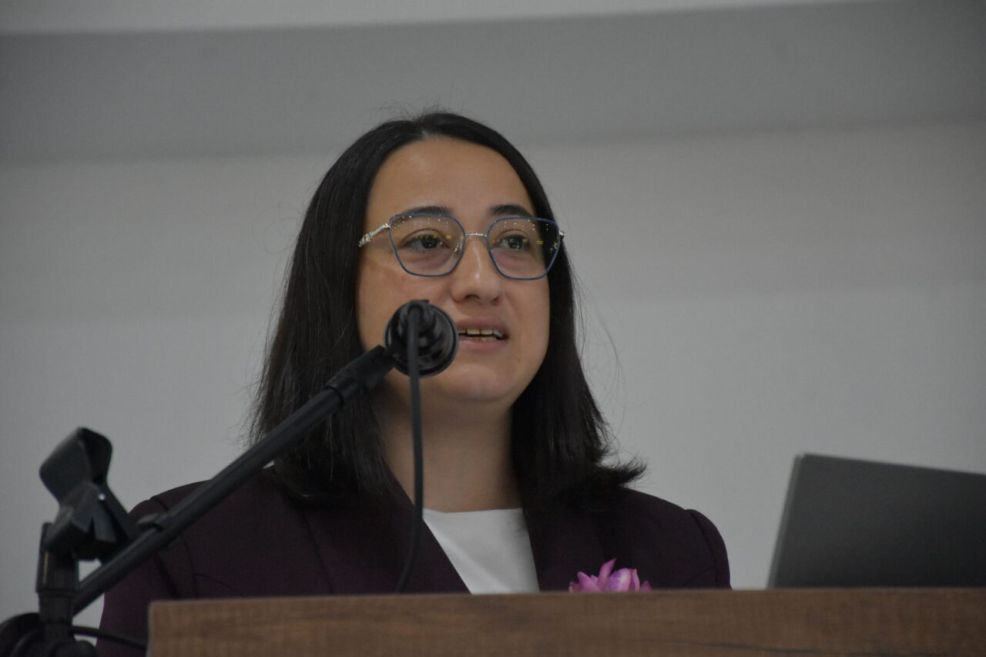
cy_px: 328
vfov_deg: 6.5
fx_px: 5751
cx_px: 493
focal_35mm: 210
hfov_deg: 9.8
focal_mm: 140
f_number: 5.6
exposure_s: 1/250
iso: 5600
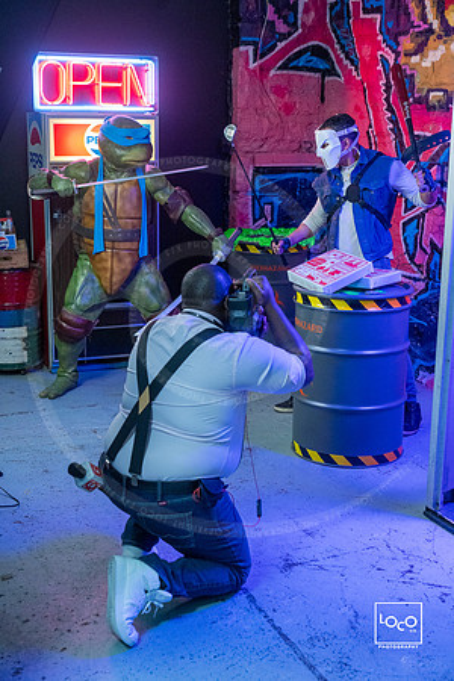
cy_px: 340
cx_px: 227
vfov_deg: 42.7
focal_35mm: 46
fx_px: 870
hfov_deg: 29.2
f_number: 4
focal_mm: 46
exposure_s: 1/80
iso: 3200
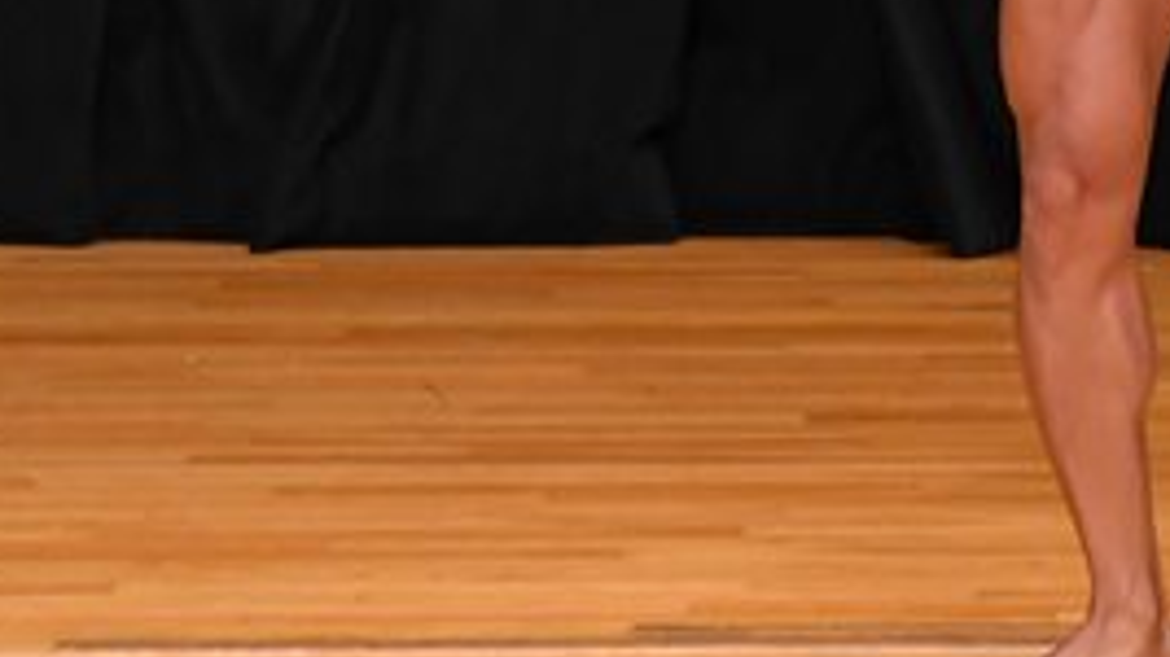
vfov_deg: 1.5
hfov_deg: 2.6
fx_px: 25494
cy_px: -307
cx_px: 1247
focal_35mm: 822
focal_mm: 180
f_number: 5.6
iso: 3200
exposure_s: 1/400
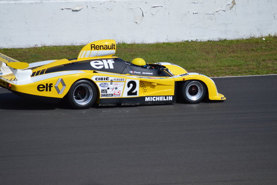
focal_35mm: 336
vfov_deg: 4.1
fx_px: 2583
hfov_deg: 6.1
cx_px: 136
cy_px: 97
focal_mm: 200
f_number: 7.1
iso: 320
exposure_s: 1/2000
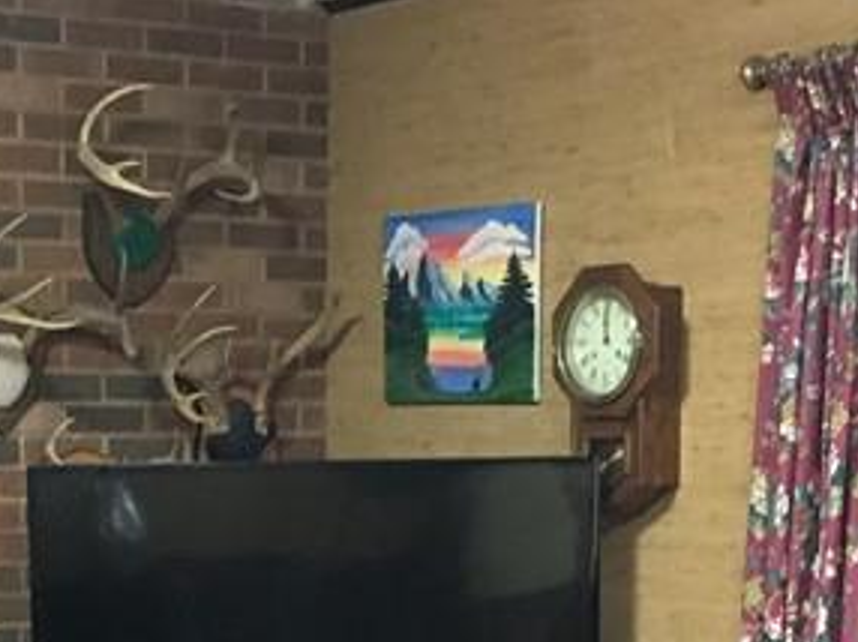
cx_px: 219
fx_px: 2576
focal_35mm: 104
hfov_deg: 18.8
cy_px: 762
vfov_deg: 13.8
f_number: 2.2
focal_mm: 4.15
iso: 250
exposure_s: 1/15
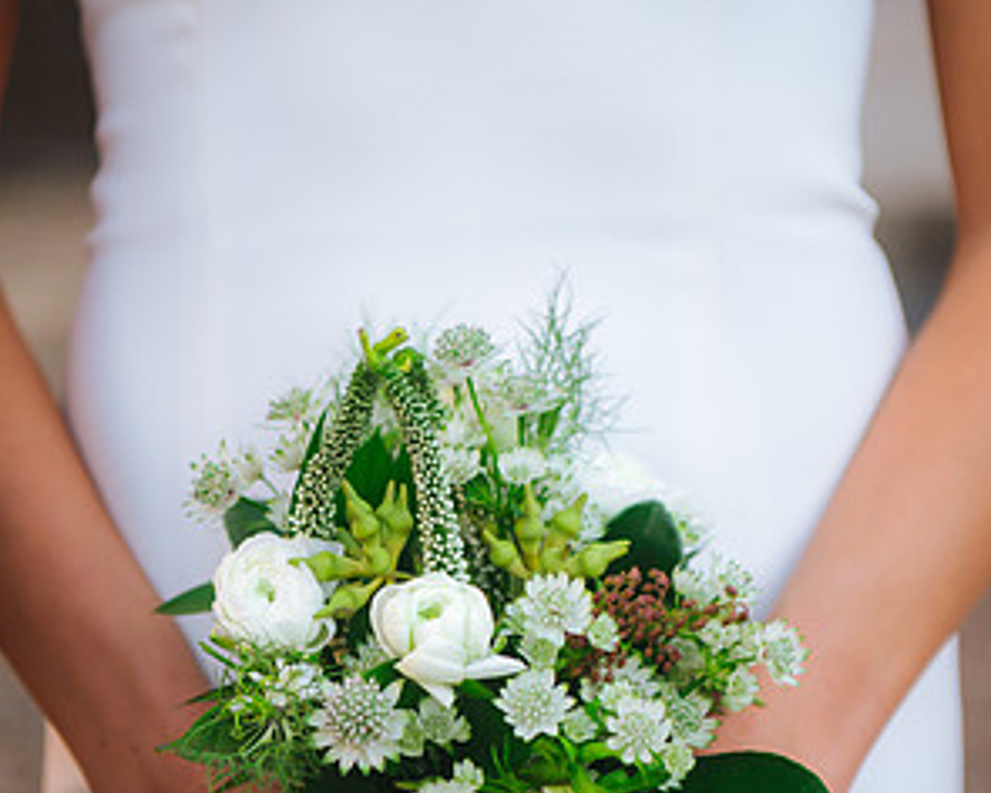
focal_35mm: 100
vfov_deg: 15.3
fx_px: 2933
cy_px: 565
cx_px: 496
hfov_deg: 19.2
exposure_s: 1/250
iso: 500
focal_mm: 70
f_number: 3.2
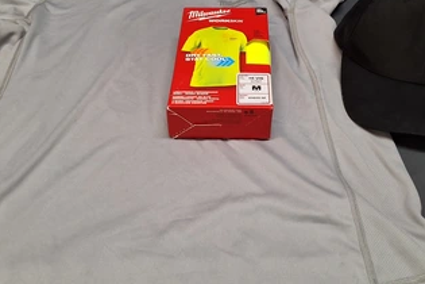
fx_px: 437
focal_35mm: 37
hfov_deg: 51.9
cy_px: 97
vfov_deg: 35.6
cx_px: 212
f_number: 1.9
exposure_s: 1/40
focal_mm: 2.91
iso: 100
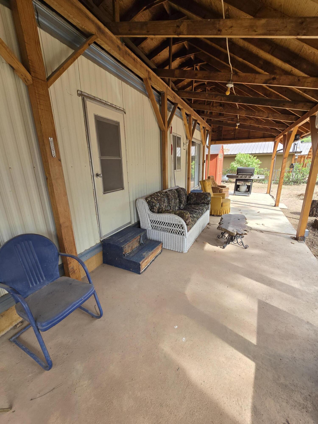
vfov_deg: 106.2
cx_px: 159
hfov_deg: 89.9
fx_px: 159
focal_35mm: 13
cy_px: 212
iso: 50
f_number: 2.2
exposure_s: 1/323
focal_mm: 2.2
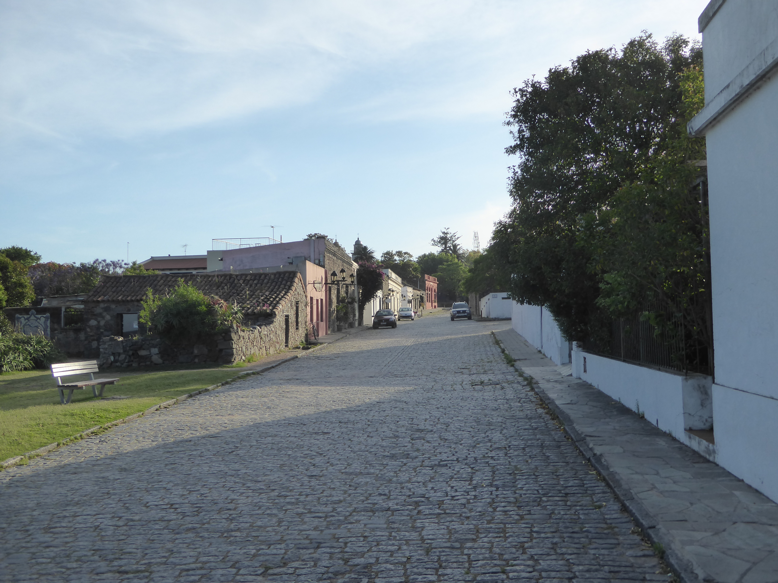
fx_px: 809
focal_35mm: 36
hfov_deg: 51.4
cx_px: 389
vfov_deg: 39.7
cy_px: 292
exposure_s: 1/640
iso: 160
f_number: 4
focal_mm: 6.3
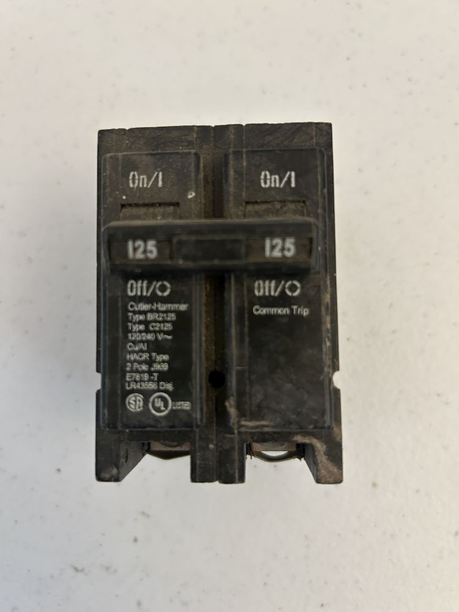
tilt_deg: -84.6
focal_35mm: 26
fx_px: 460
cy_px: 306
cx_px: 230
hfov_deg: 53.1
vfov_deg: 67.3
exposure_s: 1/60
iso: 400
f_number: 1.5
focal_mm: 5.7
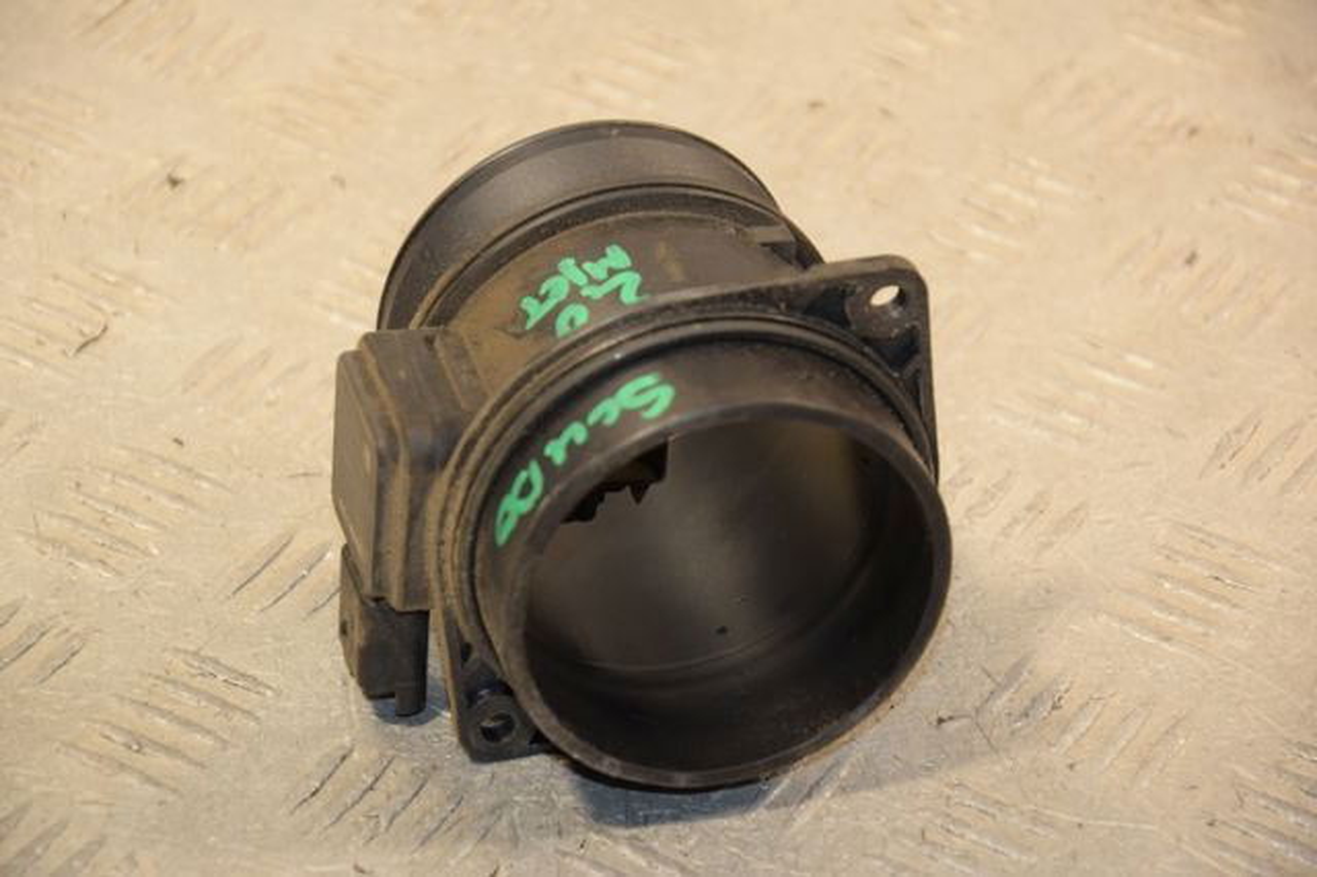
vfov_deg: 8.7
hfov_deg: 13.0
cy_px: 438
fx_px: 5759
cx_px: 658
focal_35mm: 158
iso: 800
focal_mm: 105
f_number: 5.6
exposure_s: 1/160
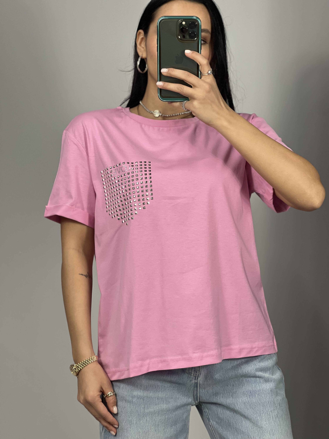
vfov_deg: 25.3
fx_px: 976
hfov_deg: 19.1
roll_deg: +2.4
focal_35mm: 77
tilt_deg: -23.5
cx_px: 164
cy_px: 220
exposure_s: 1/50
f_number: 2.8
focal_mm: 9
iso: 125
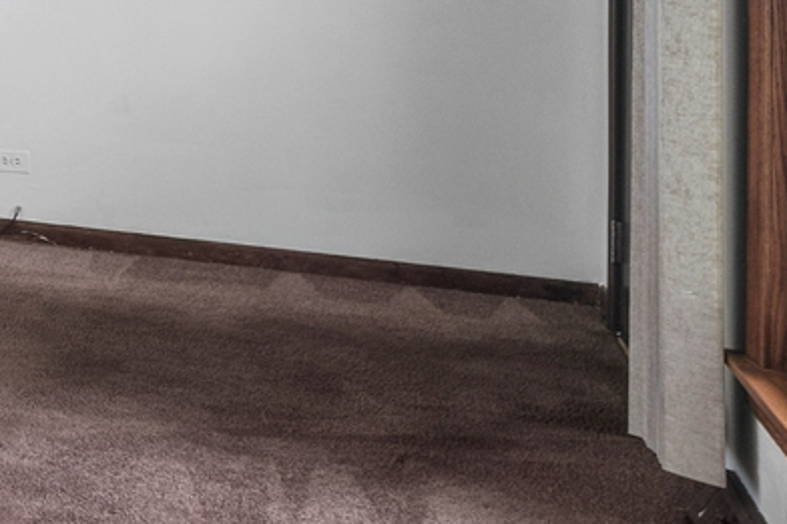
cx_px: -544
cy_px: -126
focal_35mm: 62
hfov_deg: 22.6
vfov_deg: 20.3
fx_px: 1355
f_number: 8
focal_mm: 10
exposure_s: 1/20
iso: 400
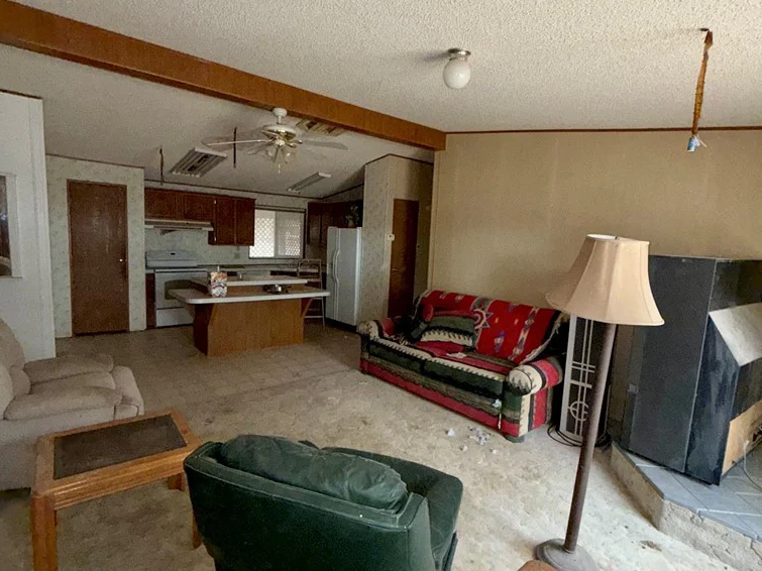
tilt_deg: -7.9
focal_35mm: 19
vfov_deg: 68.7
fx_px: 418
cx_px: 383
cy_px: 292
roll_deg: -3.1
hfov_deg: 84.7
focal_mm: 2.22
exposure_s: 1/60
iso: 250
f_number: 2.2
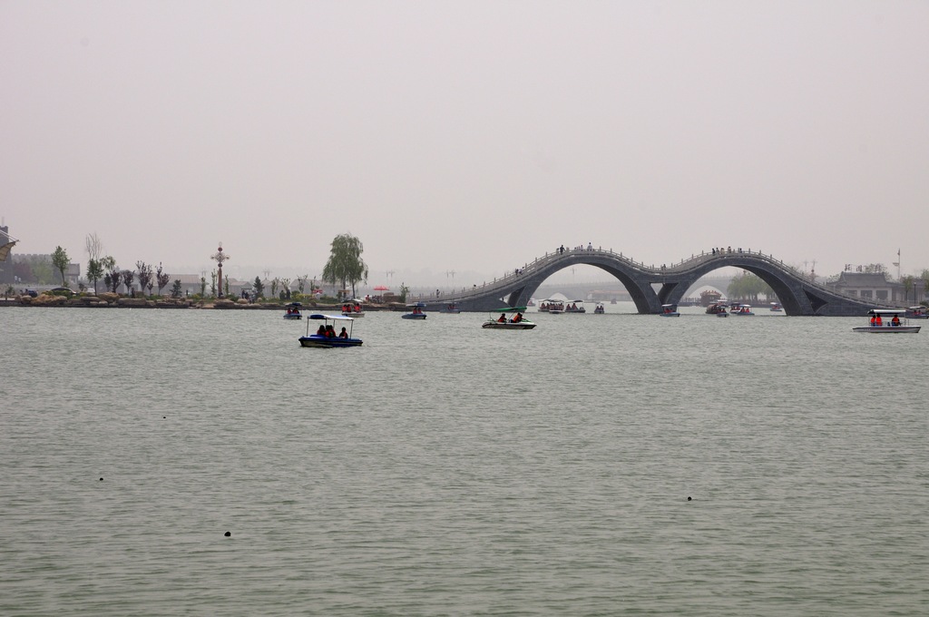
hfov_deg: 16.1
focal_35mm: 128
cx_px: 464
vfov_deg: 10.7
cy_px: 308
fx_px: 3286
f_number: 11
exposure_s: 1/640
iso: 200
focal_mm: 85
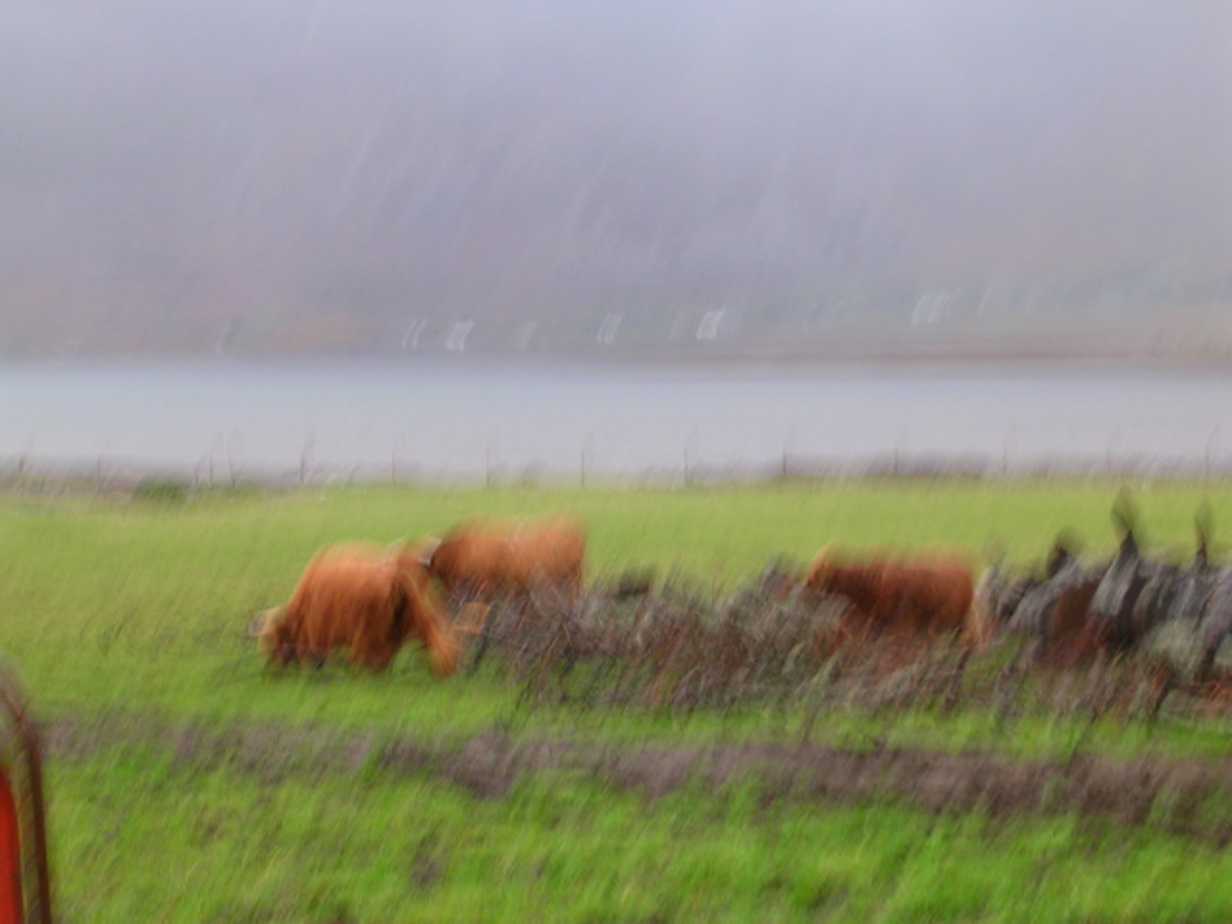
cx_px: 616
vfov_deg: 12.9
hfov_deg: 17.1
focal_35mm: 115
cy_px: 462
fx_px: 4093
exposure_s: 1/13.6
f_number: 4.9
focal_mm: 17.4
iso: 50
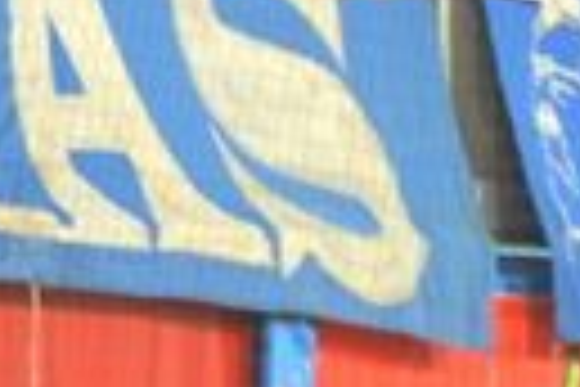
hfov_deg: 1.6
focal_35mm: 1322
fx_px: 21297
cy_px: -432
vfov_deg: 1.0
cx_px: 472
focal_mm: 200
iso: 1600
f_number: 2.8
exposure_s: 1/160
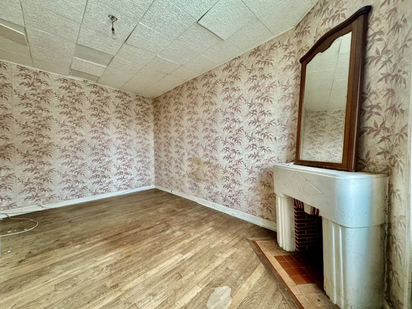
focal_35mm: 14
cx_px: 206
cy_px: 154
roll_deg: +0.7
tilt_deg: -2.0
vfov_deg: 85.7
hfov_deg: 102.1
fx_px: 167
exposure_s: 1/60
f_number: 2.2
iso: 640
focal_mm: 2.22
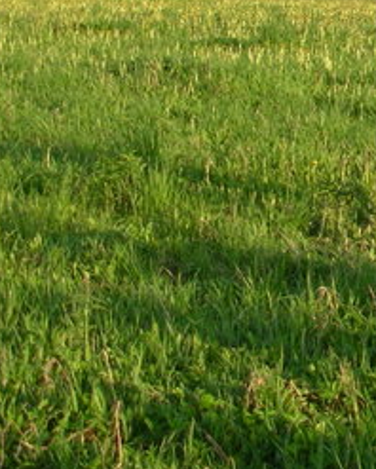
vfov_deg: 15.7
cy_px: -13
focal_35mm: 120
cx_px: 492
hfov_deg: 12.5
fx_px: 1667
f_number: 2.9
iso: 50
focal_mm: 6.3
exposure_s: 1/304
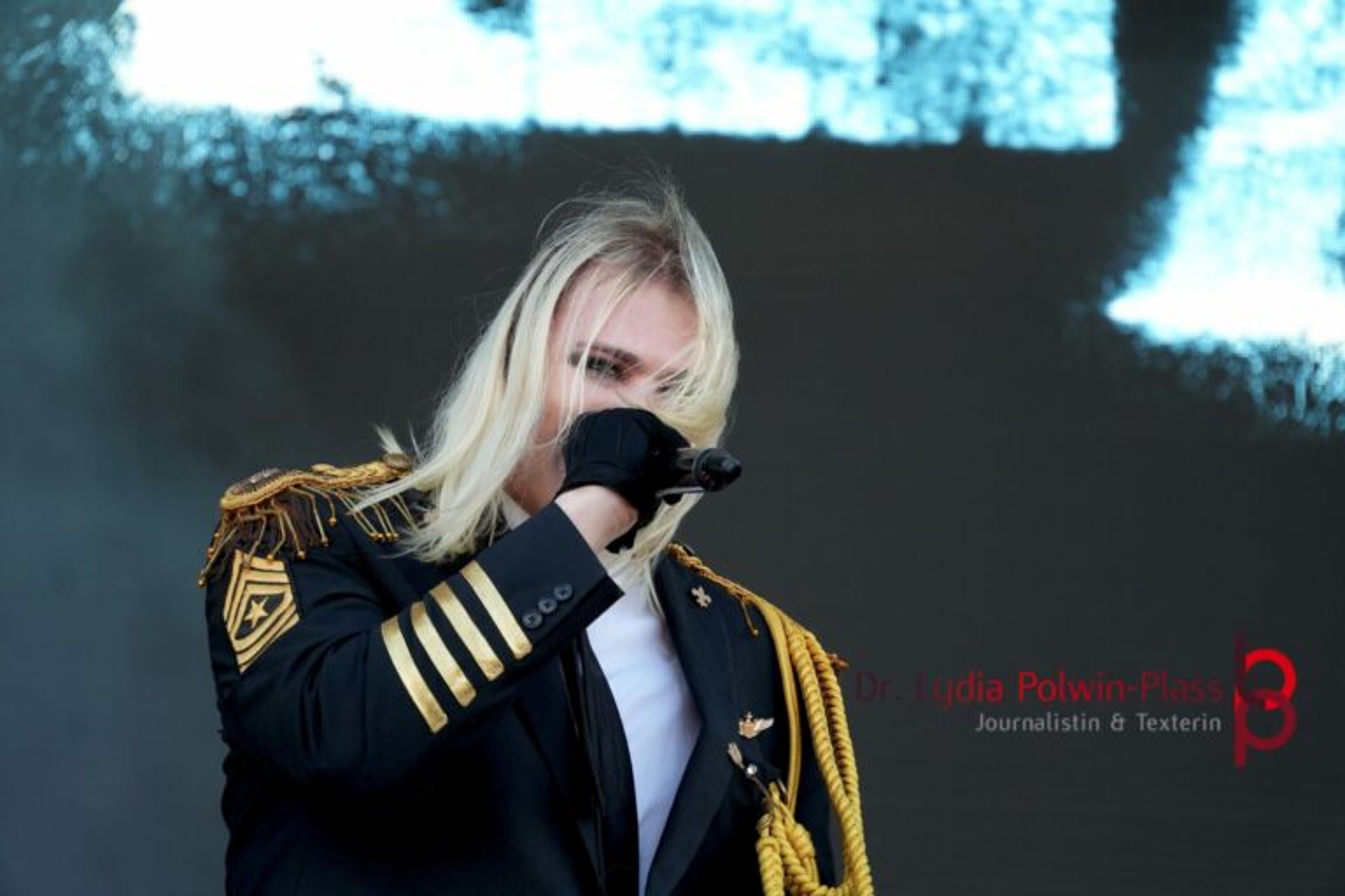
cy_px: 448
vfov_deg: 8.2
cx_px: 672
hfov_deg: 12.2
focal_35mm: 168
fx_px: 6276
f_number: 5.6
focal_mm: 112
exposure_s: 1/200
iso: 500
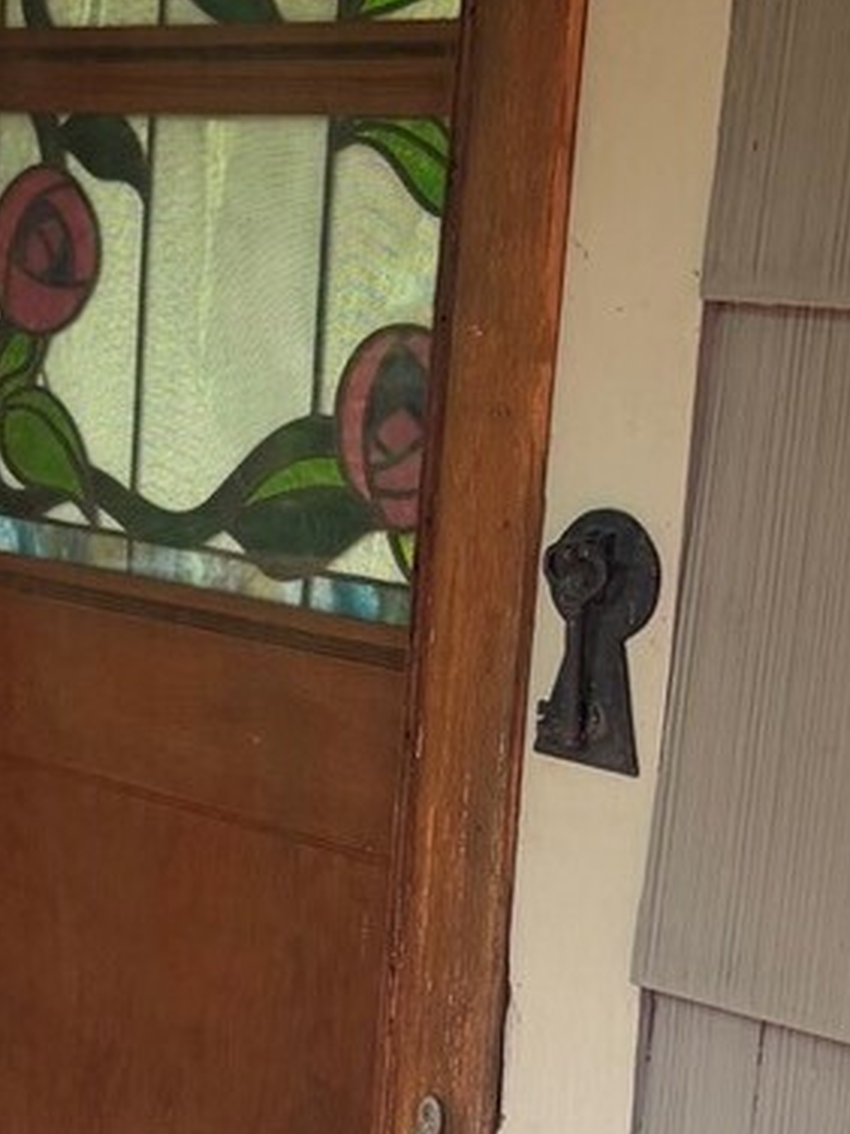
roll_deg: -4.4
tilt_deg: -9.5
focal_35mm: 92
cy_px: 682
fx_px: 3012
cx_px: -12
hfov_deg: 15.7
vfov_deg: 21.3
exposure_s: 1/121
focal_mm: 6.76
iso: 160
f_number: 1.78
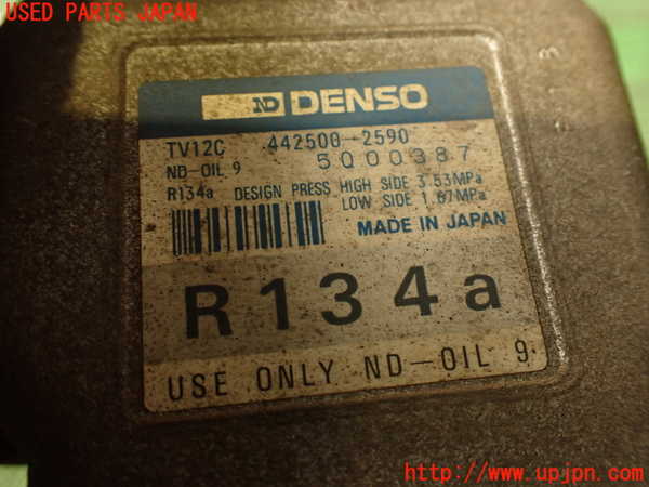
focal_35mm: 32
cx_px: 324
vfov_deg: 44.2
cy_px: 244
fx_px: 600
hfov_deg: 56.8
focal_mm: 5.79
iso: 400
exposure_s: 1/30
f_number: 2.4
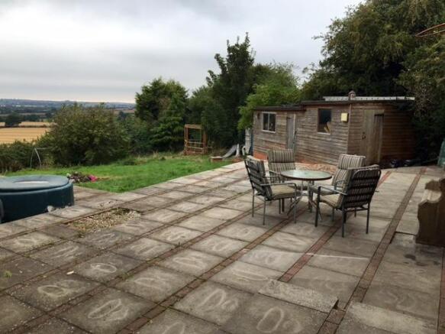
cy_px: 167
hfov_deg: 61.7
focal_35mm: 29
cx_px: 222
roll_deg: -0.7
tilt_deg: -10.1
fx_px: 373
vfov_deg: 48.2
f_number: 2.2
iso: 25
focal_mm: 4.15
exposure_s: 1/305
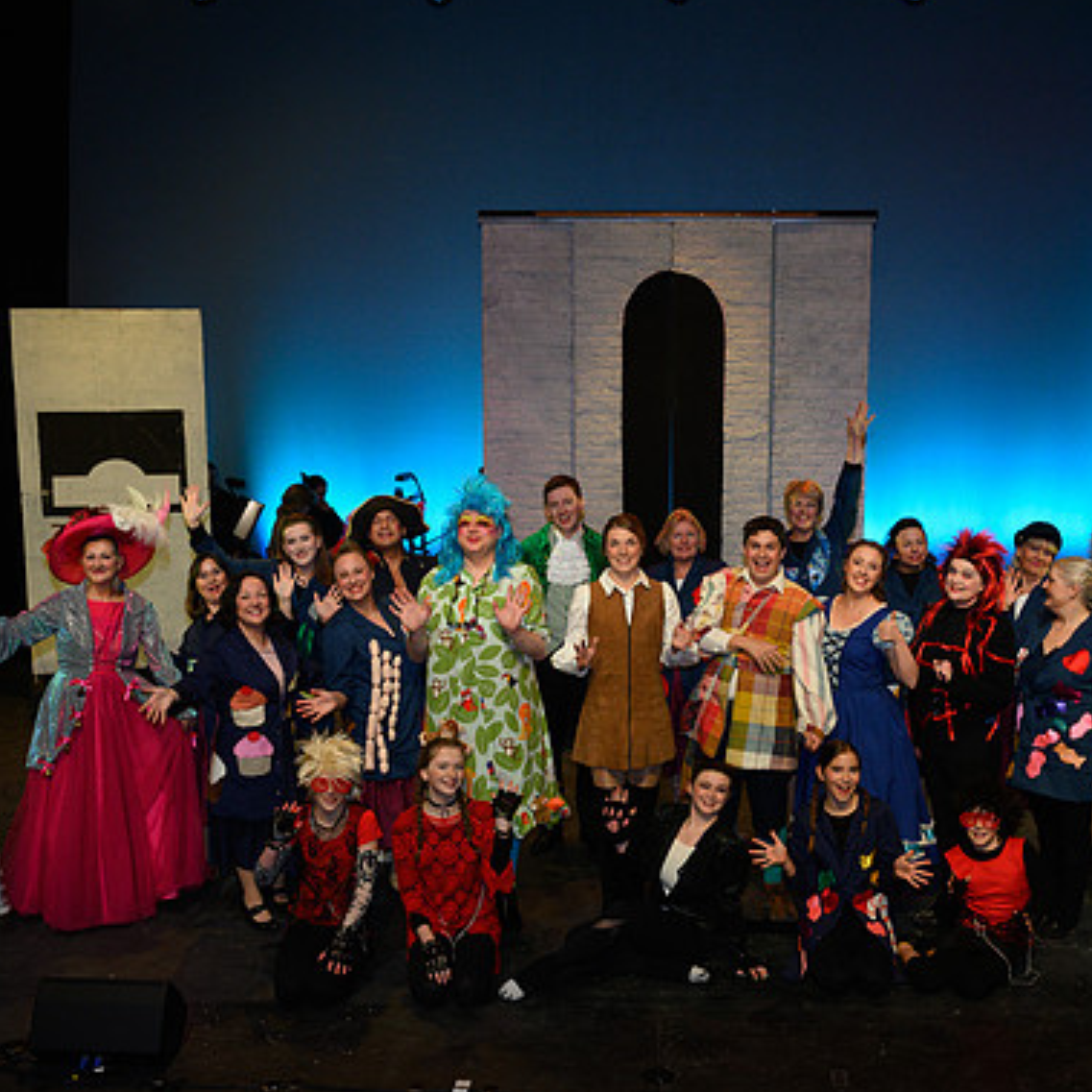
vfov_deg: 36.7
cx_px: 619
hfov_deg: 36.7
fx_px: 1642
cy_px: 640
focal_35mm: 46
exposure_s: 1/160
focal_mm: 30
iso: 800
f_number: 5
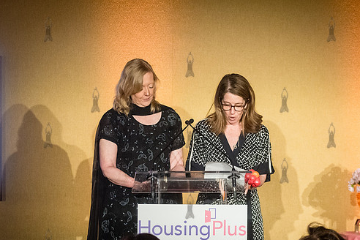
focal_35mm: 134
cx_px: 196
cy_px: 132
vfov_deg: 10.2
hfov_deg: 15.3
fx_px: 1340
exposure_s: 1/250
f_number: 4
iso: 8000
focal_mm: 92
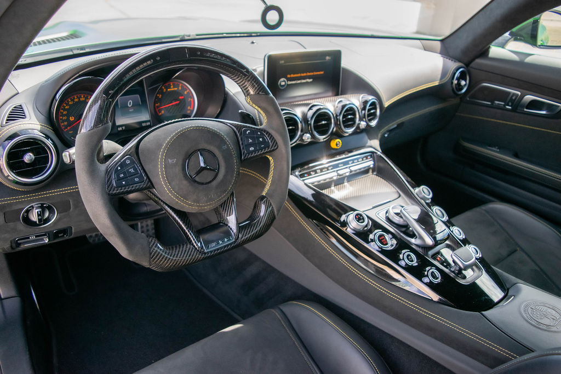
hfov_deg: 67.4
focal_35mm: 27
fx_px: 421
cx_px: 280
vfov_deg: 47.9
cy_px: 187
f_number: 3.5
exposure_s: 1/800
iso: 800
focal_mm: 18
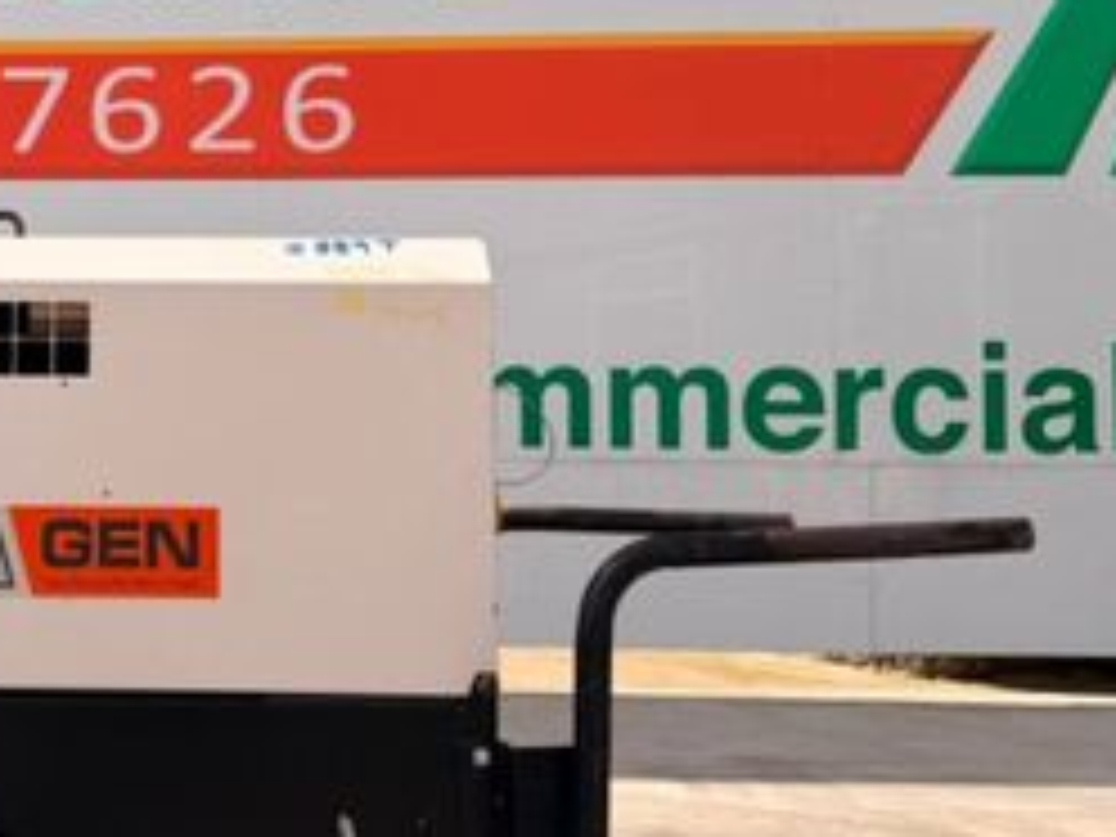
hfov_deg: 31.3
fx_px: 1870
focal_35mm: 58
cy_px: 356
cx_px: 58
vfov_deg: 25.2
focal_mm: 6.76
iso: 80
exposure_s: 1/6173
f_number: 1.78
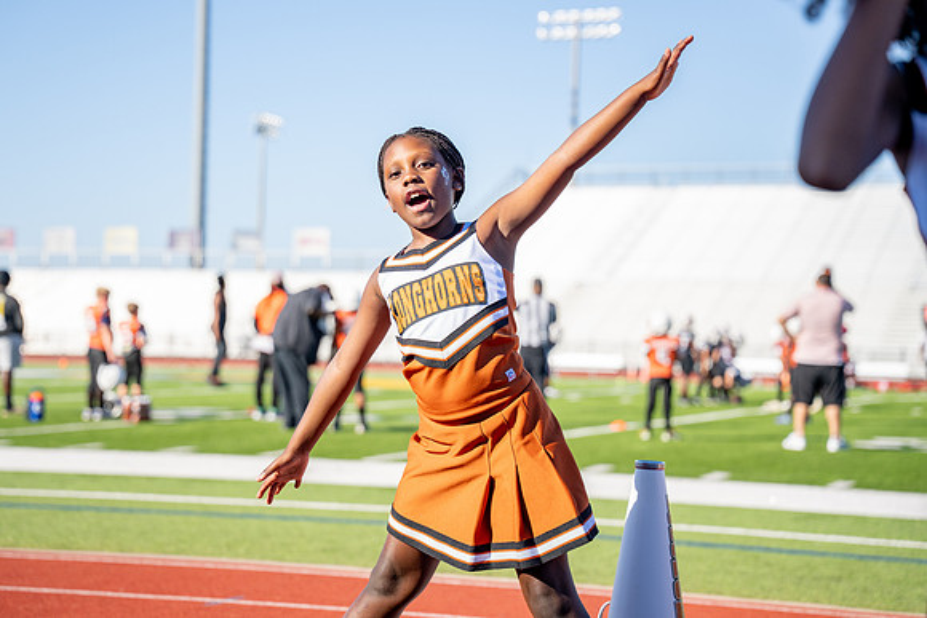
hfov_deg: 25.2
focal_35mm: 80
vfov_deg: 17.0
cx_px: 406
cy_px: 285
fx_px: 2072
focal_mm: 70
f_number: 2.8
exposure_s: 1/2500
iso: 250
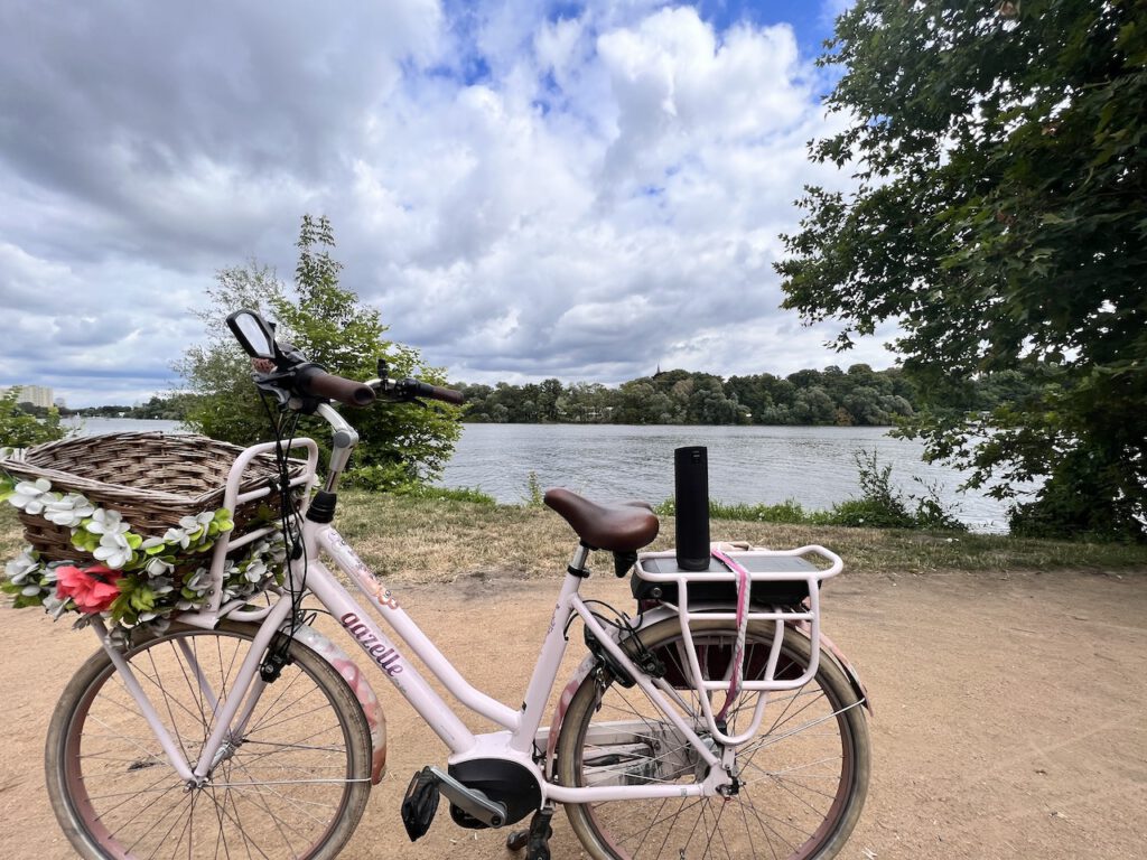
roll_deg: -0.2
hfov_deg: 106.2
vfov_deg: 89.9
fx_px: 431
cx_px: 574
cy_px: 430
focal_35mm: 13
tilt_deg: -1.8
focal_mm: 1.57
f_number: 1.8
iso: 32
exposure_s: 1/1754
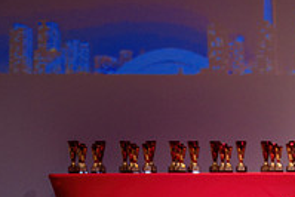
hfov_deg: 8.9
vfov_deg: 5.9
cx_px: 229
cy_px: 256
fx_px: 1886
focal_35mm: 230
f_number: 2.8
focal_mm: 70
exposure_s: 1/400
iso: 1600
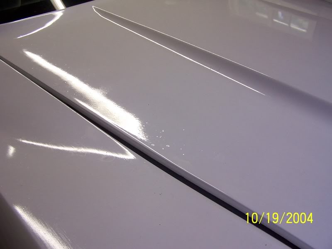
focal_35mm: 38
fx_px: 364
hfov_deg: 49.0
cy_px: 124
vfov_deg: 37.7
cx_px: 166
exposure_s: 1/30
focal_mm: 6.3
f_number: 2.8
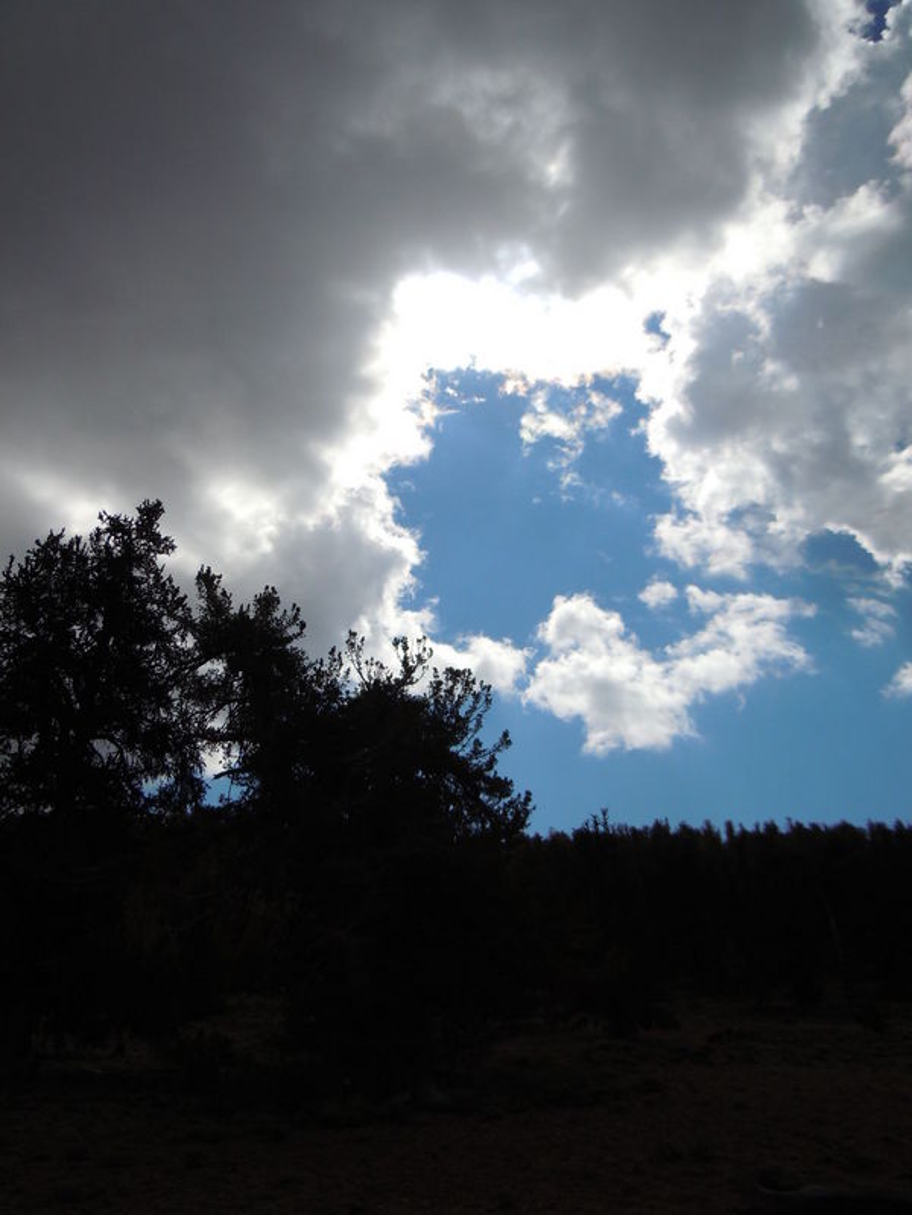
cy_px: 608
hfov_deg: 46.8
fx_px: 1054
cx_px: 456
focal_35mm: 30
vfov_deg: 60.0
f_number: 7
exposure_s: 1/1000
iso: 100
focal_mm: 5.4
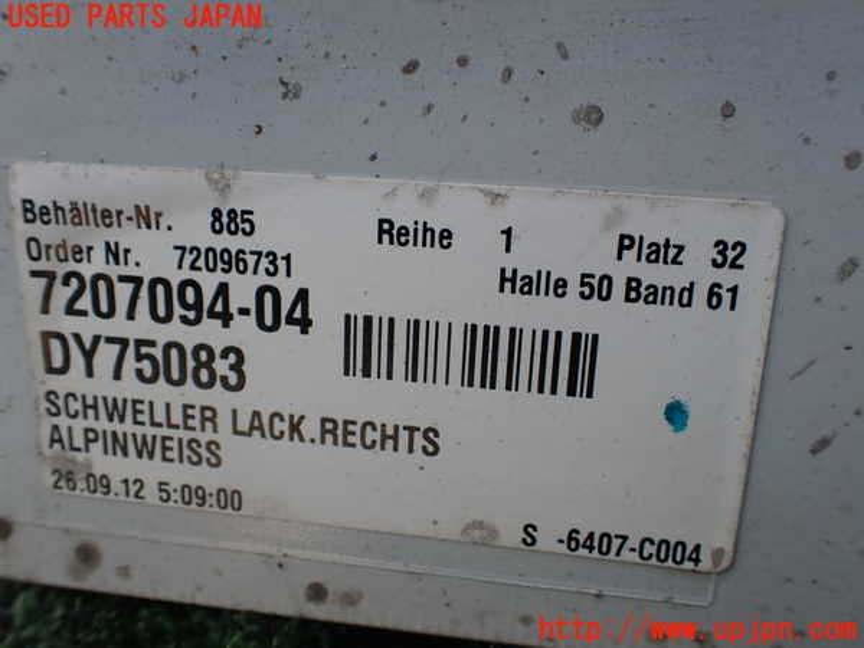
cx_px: 432
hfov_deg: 60.0
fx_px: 749
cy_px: 324
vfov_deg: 46.8
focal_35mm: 30
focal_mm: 5.4
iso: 100
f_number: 3.2
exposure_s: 1/320
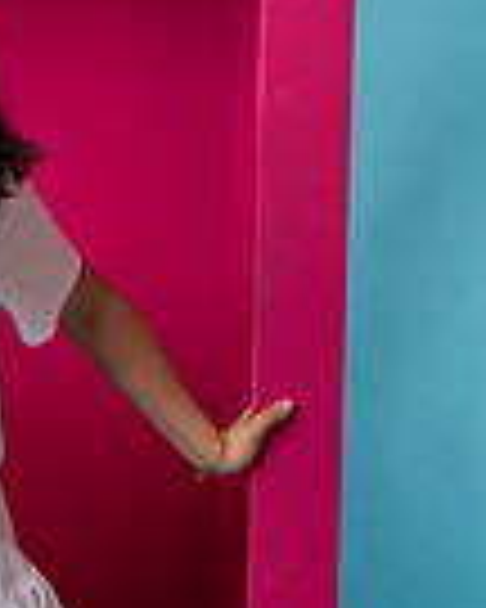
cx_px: -94
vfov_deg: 16.4
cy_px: 495
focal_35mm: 116
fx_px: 2086
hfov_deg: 13.0
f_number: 6.3
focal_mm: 37
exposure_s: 1/200
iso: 250
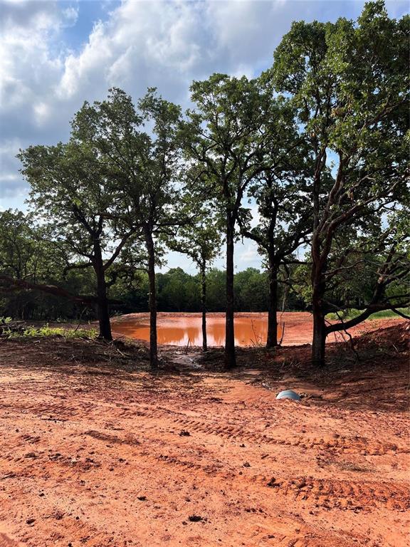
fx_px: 411
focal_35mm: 26
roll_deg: +0.7
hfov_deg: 53.1
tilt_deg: +3.5
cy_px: 274
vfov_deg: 67.3
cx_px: 205
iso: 50
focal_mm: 5.1
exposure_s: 1/2309
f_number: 1.6
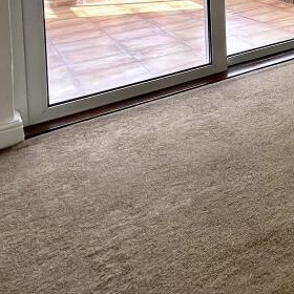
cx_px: 495
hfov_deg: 24.4
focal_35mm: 42
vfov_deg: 31.7
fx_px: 404
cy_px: -79
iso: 40
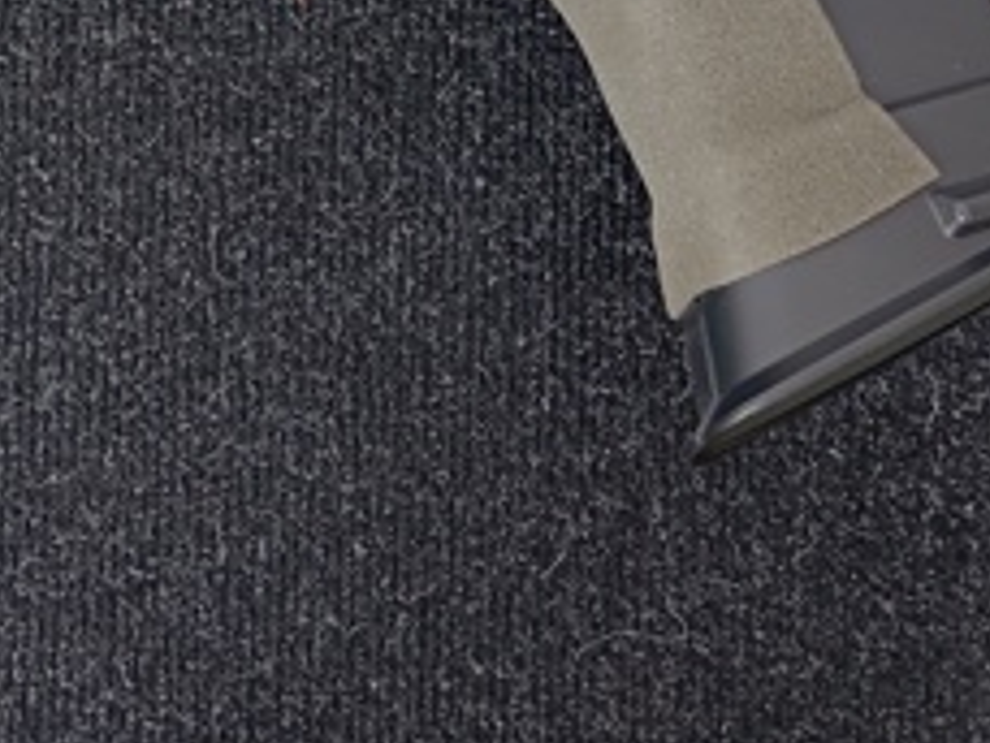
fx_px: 2232
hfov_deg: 23.8
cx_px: -24
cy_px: -173
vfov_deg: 17.9
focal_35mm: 78
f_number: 1.8
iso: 91
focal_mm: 4.22
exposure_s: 1/100
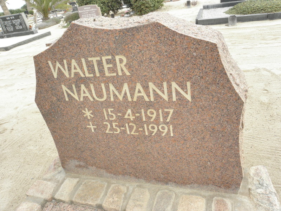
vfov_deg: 51.4
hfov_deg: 65.3
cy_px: 106
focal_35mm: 27
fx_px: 219
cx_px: 140
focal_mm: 4.83
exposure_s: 1/320
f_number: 5.6
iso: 200
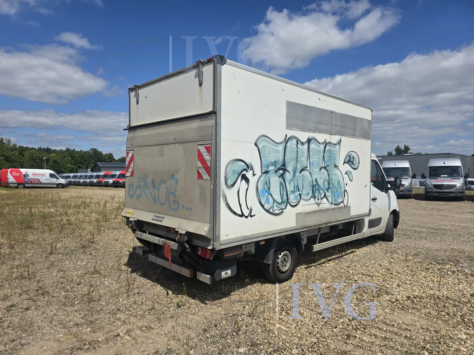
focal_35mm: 23
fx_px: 315
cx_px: 237
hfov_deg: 73.9
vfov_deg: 58.9
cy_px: 178
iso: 12
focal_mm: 6.3
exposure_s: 1/1533
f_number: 1.7
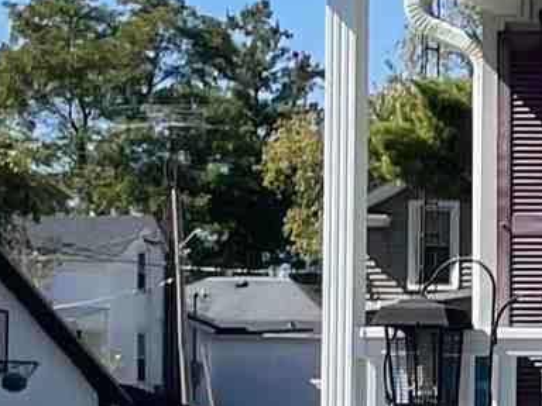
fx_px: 3257
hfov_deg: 7.7
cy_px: 502
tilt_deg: +1.1
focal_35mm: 208
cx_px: 1883
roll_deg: +0.3
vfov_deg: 7.1
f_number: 1.6
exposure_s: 1/2618
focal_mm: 4.2
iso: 32
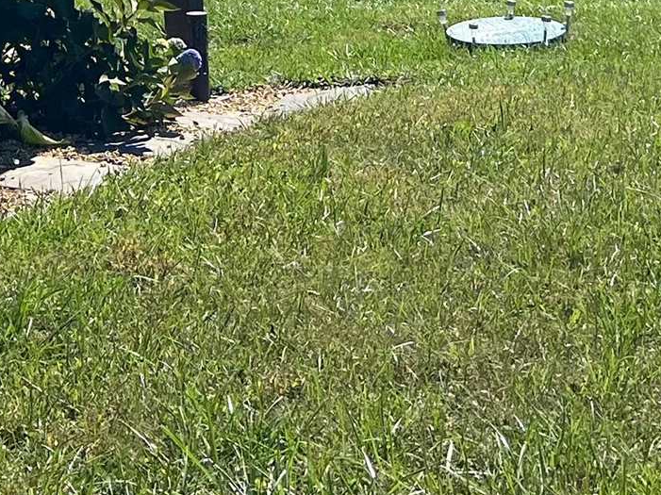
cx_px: 62
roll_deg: +4.0
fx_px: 2176
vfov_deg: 11.7
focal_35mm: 114
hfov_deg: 17.0
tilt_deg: +1.1
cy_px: -473
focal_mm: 5.7
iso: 50
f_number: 1.5
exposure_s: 1/8696
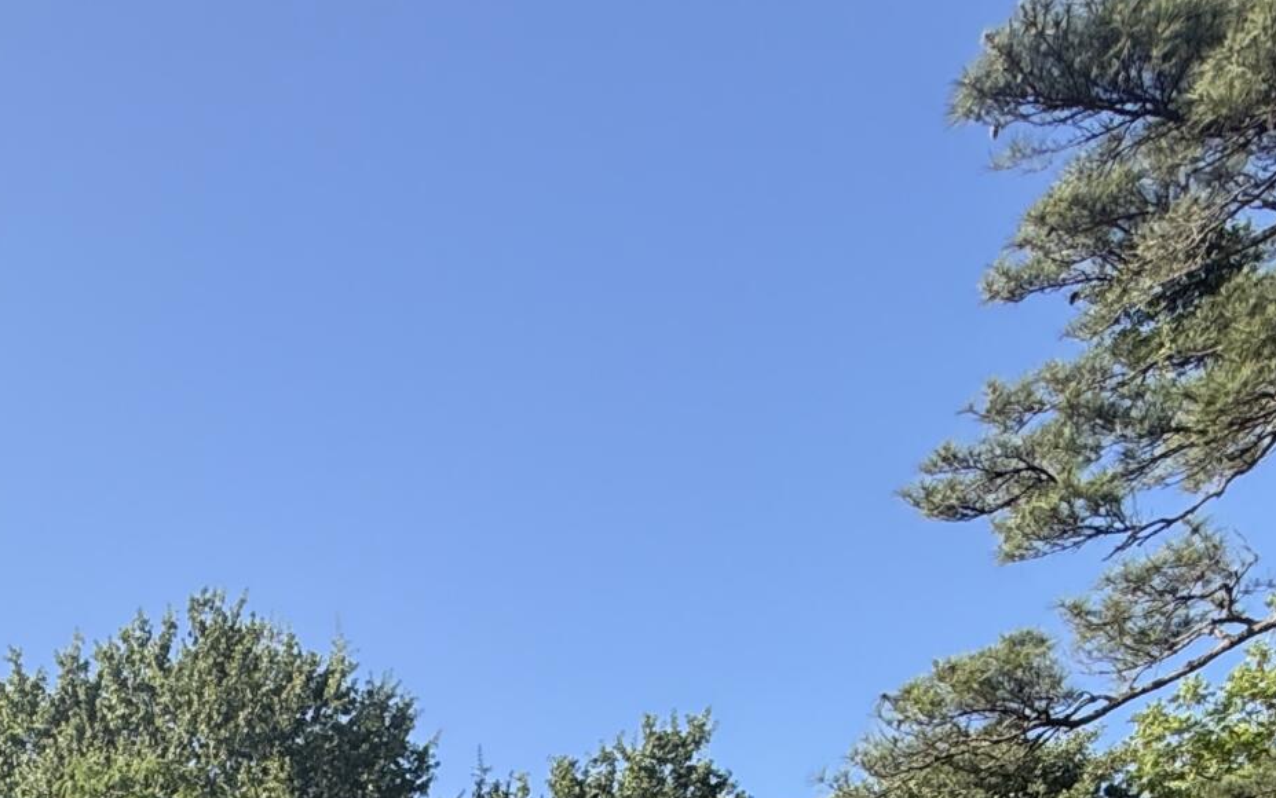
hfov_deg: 39.0
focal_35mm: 48
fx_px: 1670
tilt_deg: +5.3
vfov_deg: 19.6
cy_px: 1454
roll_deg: +2.7
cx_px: 134
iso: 40
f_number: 2.2
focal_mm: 2.22
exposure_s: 1/574
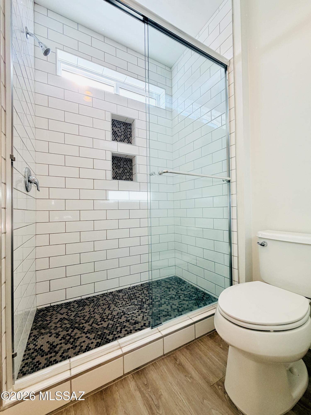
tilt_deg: +1.5
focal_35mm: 14
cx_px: 156
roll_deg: +1.0
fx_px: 168
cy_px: 208
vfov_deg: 102.1
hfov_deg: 85.7
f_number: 2.2
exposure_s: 1/120
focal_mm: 2.22
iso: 64
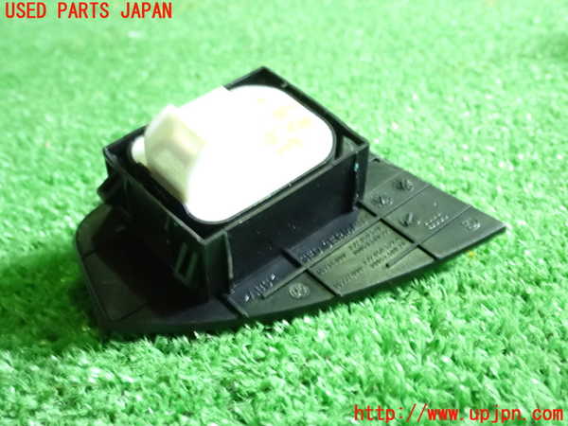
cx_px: 284
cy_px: 213
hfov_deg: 40.4
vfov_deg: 30.9
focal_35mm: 47
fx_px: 771
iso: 1600
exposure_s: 1/6
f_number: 13
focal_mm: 8.4
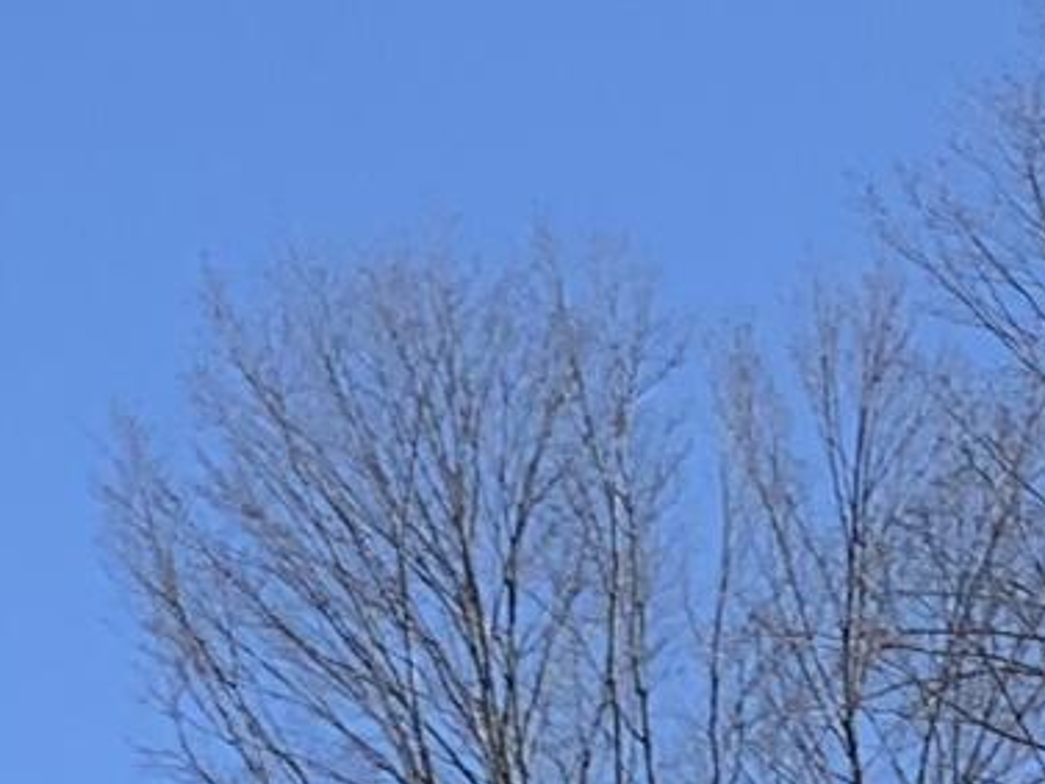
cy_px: 2468
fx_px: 6251
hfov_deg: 8.8
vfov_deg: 6.5
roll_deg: -1.5
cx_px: 2315
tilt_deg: +4.8
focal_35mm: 207
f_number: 1.8
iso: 25
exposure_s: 1/3086
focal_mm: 4.25
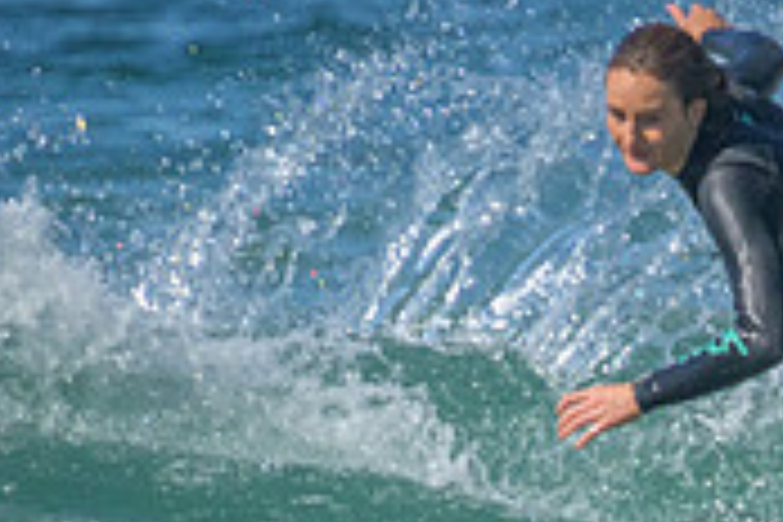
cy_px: 637
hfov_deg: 0.8
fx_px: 57850
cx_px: 1184
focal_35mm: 2660
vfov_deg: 0.5
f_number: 11
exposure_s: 1/2000
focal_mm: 800
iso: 3200
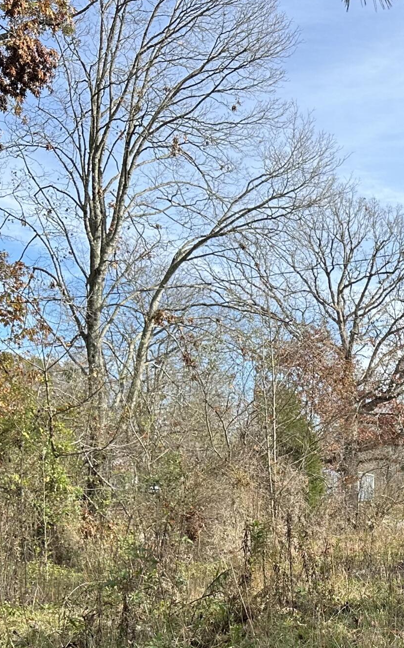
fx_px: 1022
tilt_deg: -3.2
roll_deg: +0.6
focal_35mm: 58
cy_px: 509
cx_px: 472
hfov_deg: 21.0
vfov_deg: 34.2
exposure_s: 1/2469
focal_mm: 6.86
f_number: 1.78
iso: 80
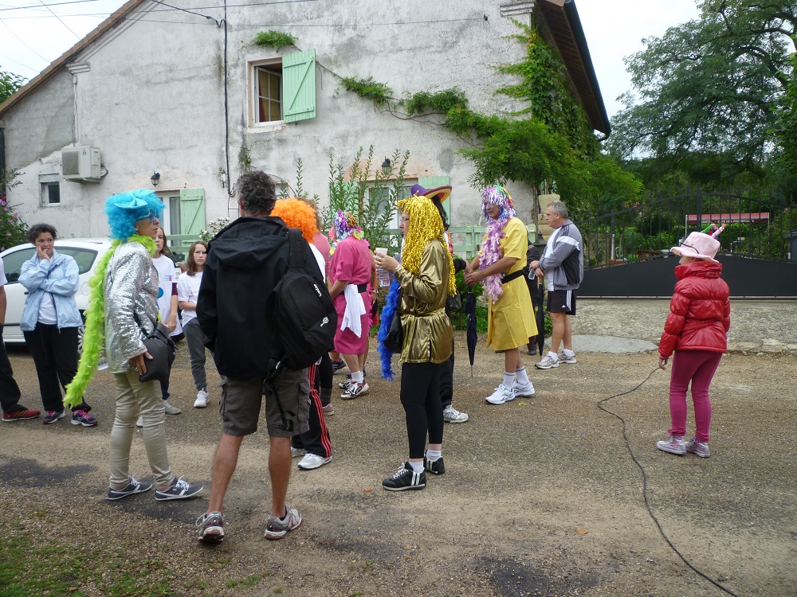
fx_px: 668
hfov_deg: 61.7
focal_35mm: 29
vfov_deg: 48.2
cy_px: 298
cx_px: 398
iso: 80
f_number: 3.3
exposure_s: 1/125
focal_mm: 5.2
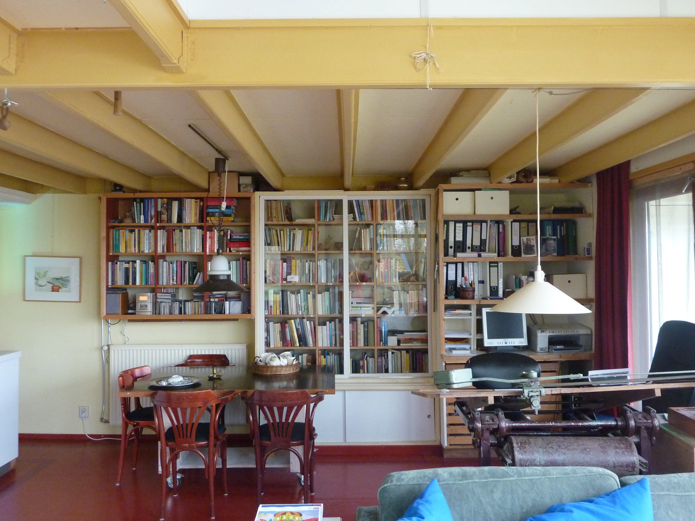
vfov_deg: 48.2
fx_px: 582
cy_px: 260
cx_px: 348
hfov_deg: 61.7
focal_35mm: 29
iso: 400
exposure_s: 1/15
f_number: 3.4
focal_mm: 4.7
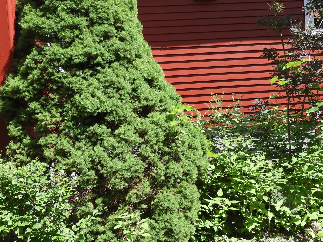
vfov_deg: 31.5
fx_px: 429
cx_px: 188
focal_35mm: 46
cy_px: 102
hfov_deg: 41.1
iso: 100
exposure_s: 1/400
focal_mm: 4.3
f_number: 3.3
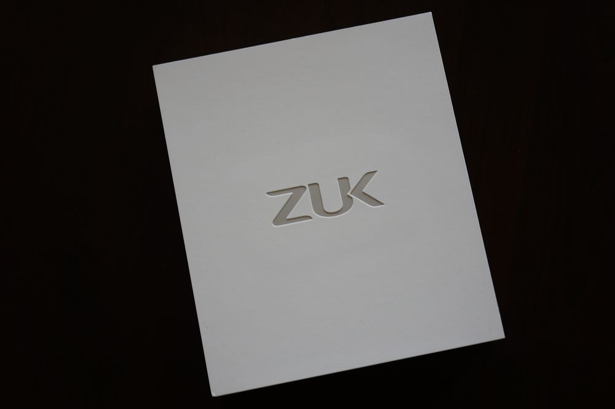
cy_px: 204
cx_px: 308
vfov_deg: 25.7
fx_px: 896
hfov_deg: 37.9
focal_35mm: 52
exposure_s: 1/10
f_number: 4.5
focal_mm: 35
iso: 100
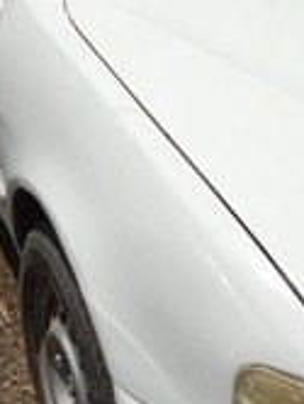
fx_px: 818
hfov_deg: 21.0
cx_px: 192
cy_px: 78
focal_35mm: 70
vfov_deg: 27.2
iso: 104
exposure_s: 1/2439
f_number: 2.2
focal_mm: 3.65
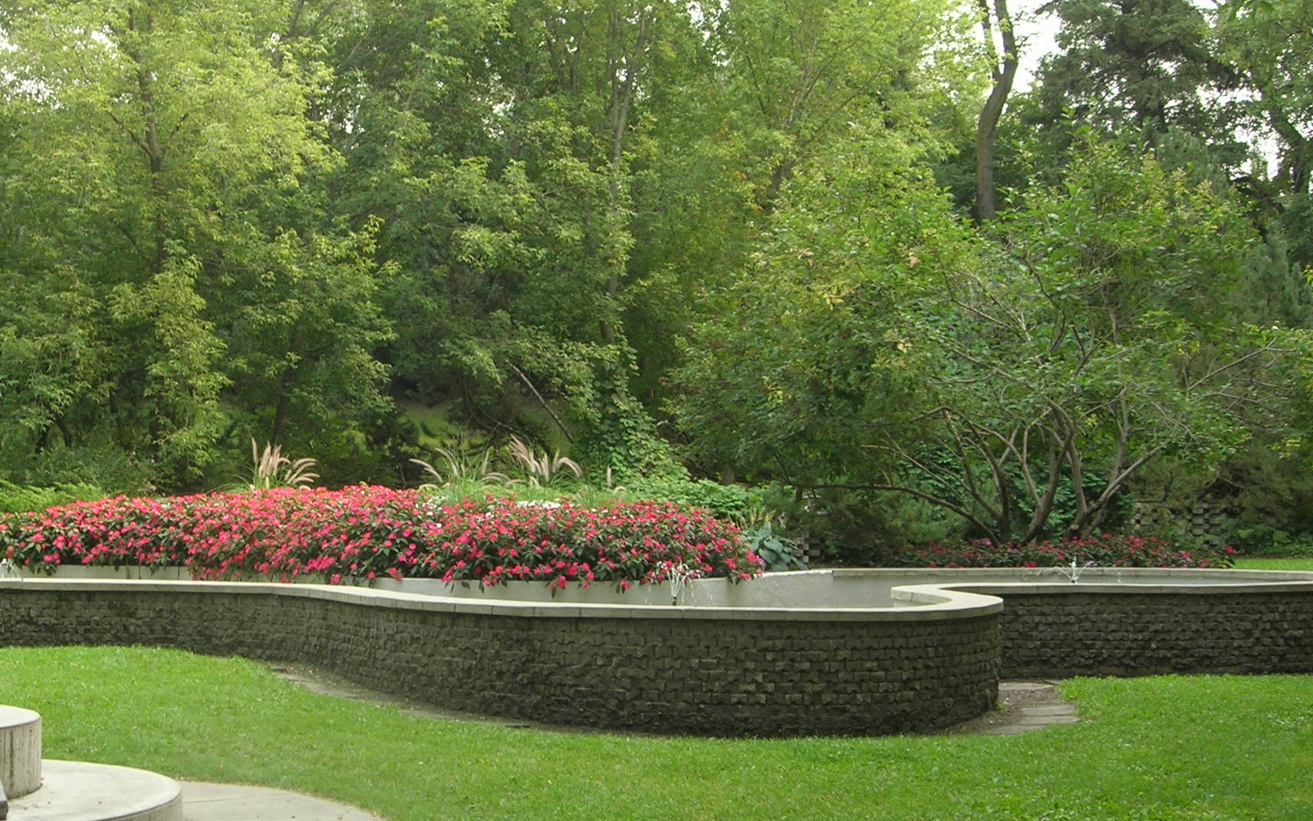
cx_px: 393
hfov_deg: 33.1
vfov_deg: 21.3
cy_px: 371
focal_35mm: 61
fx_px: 2183
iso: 64
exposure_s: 1/70.8
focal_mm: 7.8
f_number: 4.8
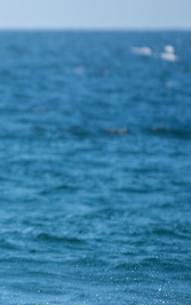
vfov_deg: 1.9
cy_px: 87
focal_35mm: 1106
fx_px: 9206
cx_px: -124
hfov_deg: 1.2
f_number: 5.6
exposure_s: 1/4000
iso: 560
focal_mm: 500
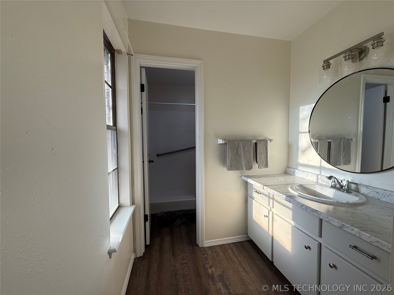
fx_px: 159
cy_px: 148
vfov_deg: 85.7
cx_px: 197
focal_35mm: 14
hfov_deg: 102.1
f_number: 2.2
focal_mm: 2.22
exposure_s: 1/239
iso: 64
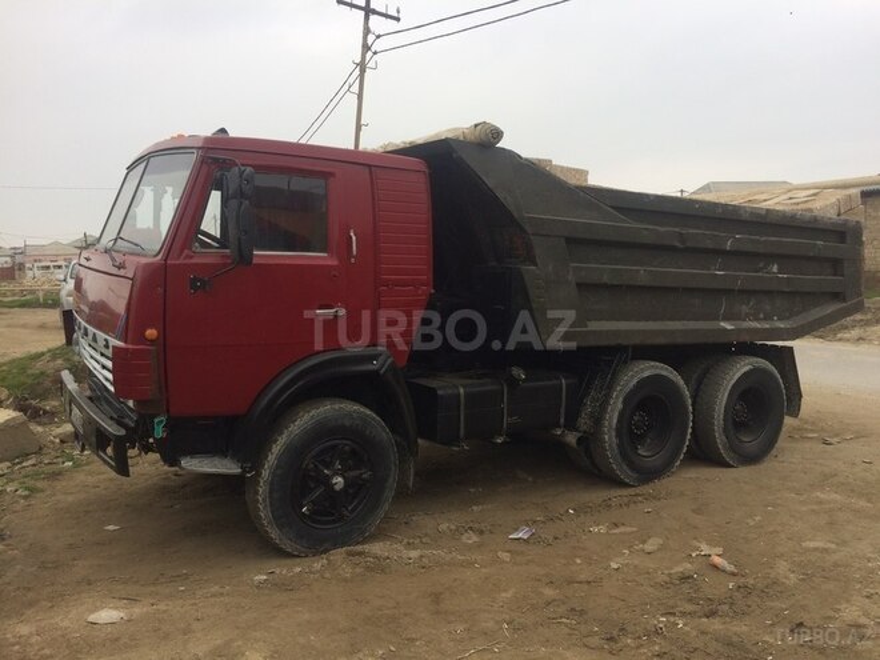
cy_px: 330
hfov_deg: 61.7
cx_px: 440
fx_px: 737
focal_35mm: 29
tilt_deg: -6.5
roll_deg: +1.6
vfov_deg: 48.2
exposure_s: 1/230
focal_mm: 4.15
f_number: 2.2
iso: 32
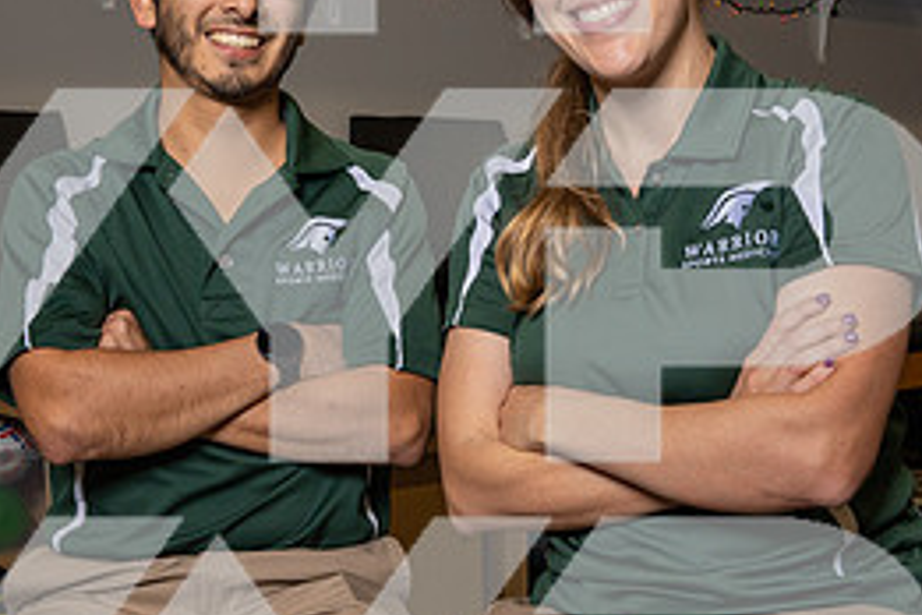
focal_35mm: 60
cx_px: 477
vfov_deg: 22.6
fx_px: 1537
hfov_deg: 33.4
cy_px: 277
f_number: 8
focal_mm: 27
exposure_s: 1/250
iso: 400
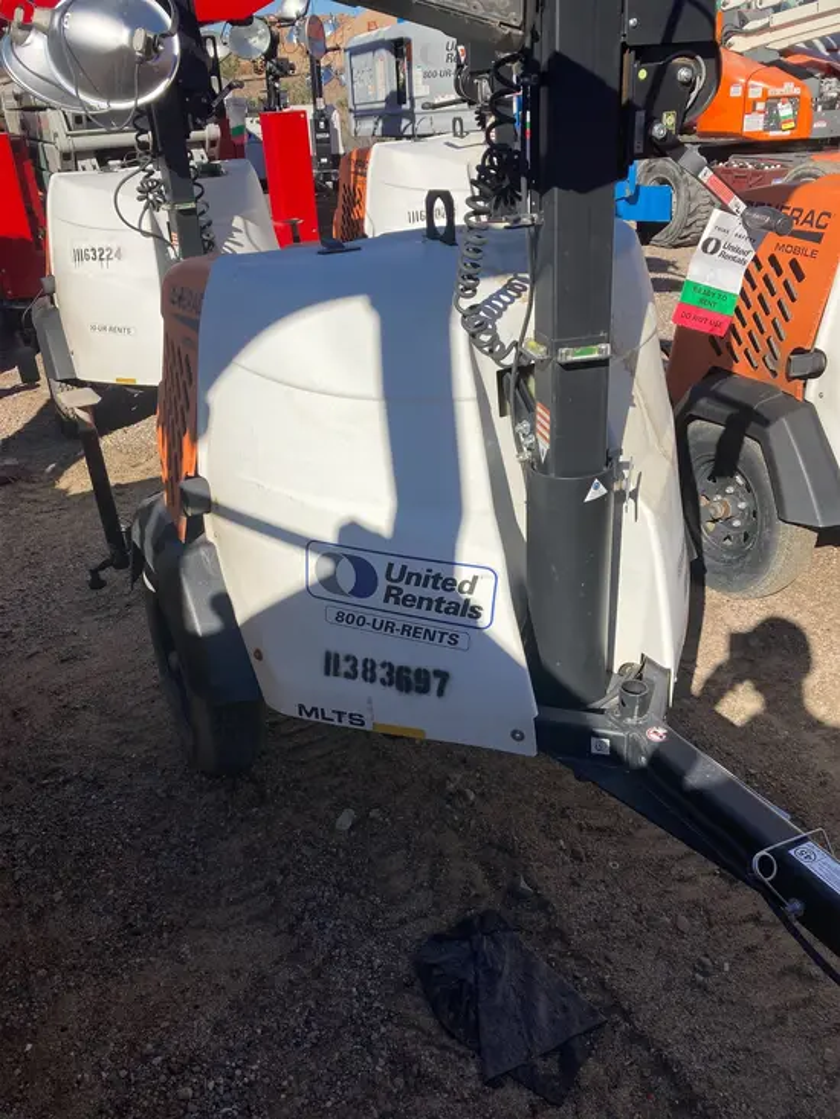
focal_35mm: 28
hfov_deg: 49.8
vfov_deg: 63.4
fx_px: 906
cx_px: 420
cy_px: 560
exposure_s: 1/2703
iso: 25
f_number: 1.8
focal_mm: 3.99
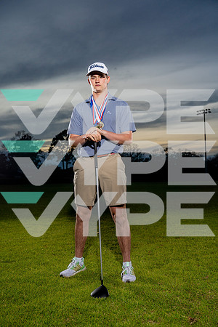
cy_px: 164
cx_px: 109
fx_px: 300
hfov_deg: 40.0
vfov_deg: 57.2
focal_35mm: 33
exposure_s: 1/250
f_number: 4
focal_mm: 33
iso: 400
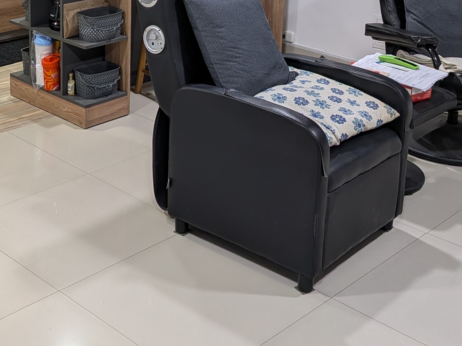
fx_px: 787
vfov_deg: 23.5
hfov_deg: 32.5
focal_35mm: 59
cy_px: -19
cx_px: 170
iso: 31
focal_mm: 4.53
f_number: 1.7
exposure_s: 1/55.7
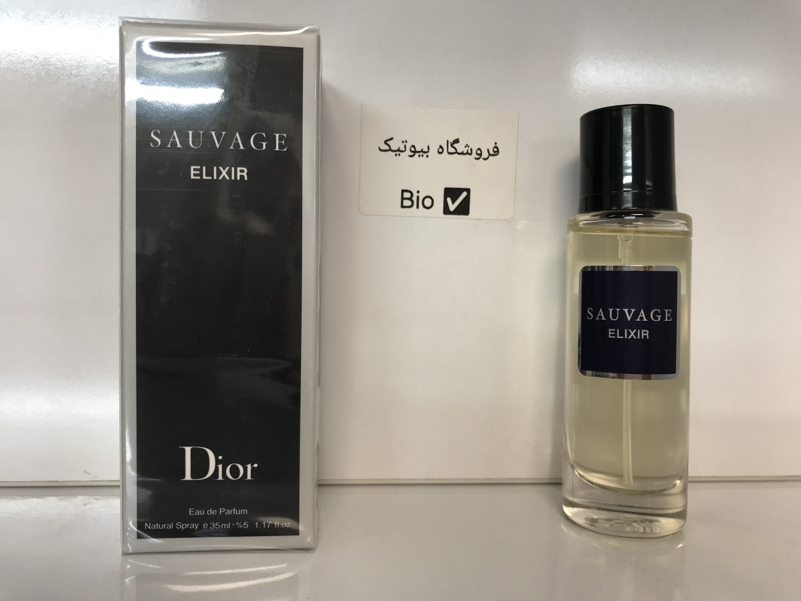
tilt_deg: -3.6
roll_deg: -2.6
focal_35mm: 28
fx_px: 648
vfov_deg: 49.7
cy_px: 300
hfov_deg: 63.4
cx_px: 400
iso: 32
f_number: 1.8
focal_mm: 3.99
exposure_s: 1/100
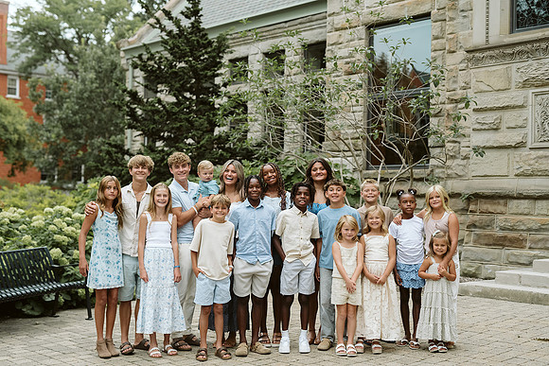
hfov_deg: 39.6
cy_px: 183
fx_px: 763
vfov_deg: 27.0
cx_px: 274
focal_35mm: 50
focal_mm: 50
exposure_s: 1/400
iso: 1000
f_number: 2.8
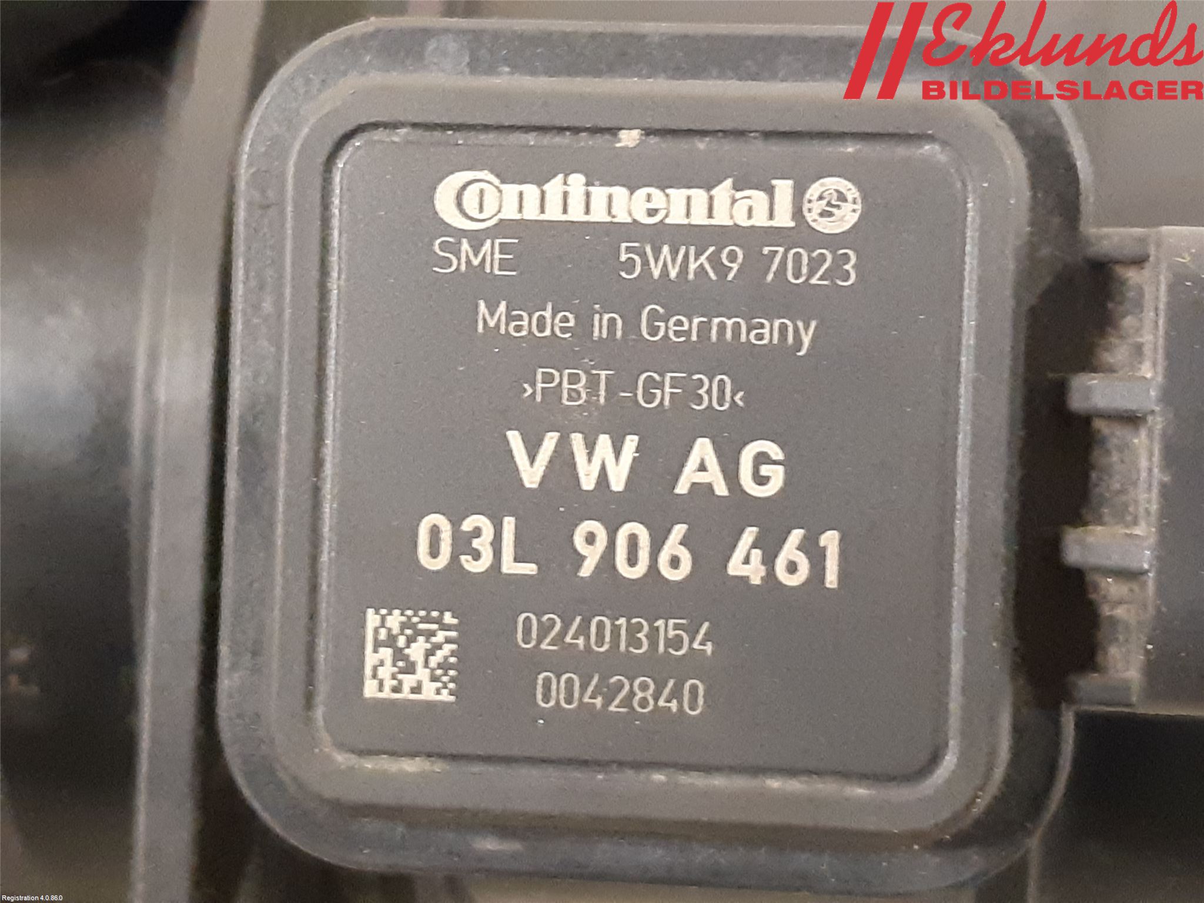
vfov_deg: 53.1
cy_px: 452
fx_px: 904
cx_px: 602
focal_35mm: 26
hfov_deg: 67.3
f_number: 1.7
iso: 500
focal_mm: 3.93
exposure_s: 1/25
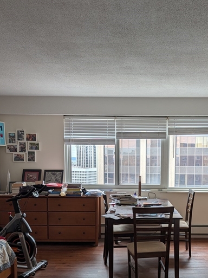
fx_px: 289
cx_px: 141
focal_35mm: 36
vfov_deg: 50.5
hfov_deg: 39.1
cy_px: 184
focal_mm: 6.9
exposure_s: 1/773
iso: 20
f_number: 1.68
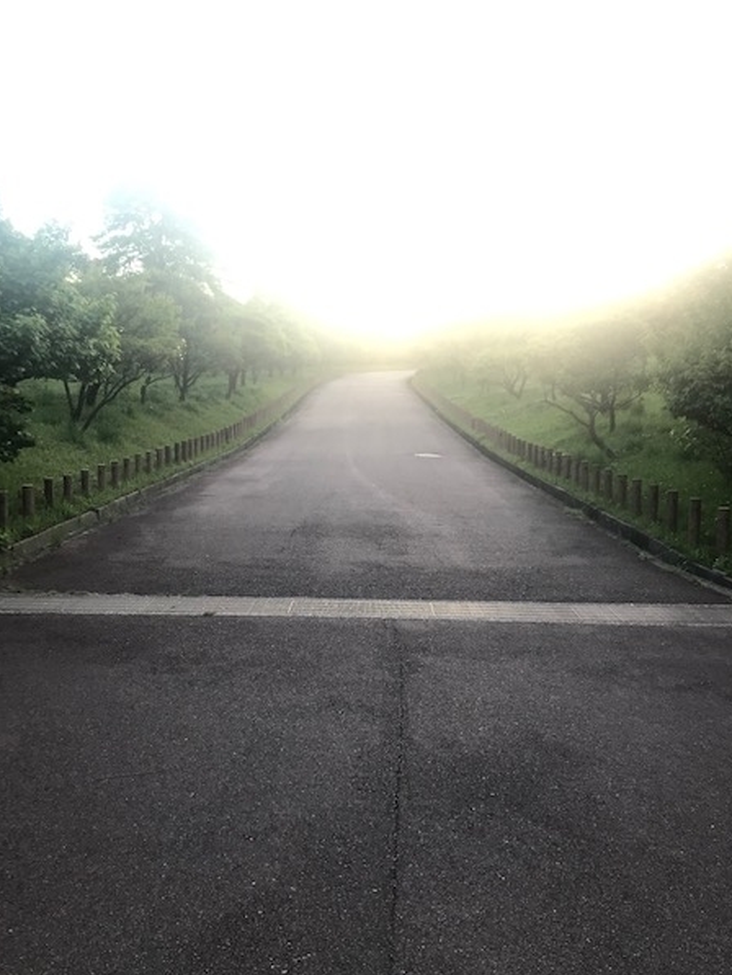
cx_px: 359
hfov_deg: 46.8
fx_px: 846
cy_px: 514
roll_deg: +0.2
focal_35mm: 30
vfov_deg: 59.9
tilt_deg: -5.7
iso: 25
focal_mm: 3.99
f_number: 1.8
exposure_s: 1/120
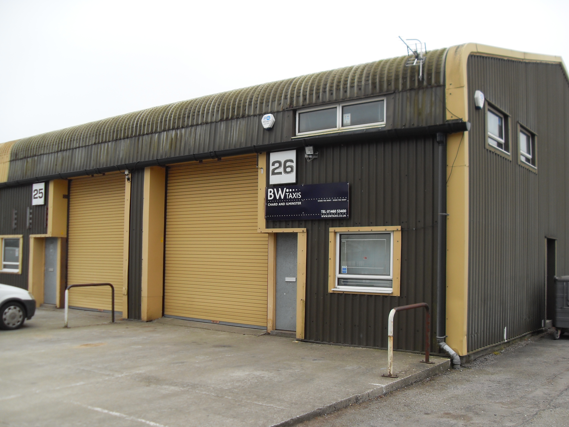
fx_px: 575
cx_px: 285
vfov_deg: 40.7
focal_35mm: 35
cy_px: 213
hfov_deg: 52.6
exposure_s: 1/180
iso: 80
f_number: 2.8
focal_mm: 6.3
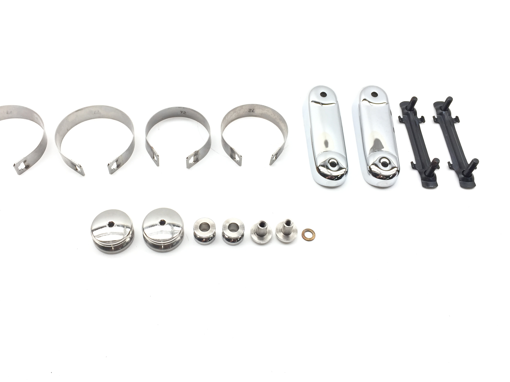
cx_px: 218
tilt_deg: -53.6
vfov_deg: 40.6
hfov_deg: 52.4
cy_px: 158
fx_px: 516
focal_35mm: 35
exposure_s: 1/139
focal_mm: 4.15
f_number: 2.2
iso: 32
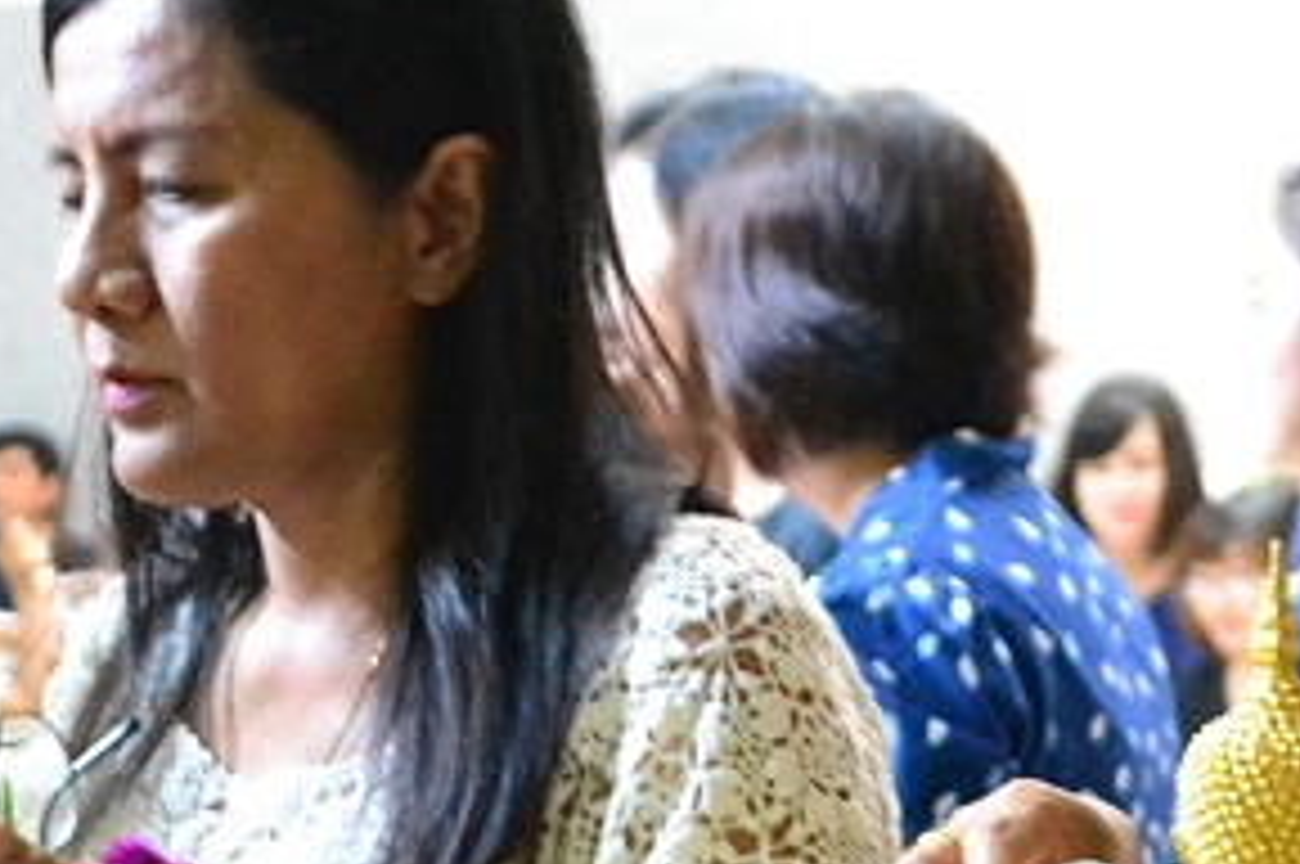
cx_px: 1457
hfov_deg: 11.1
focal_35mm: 183
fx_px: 6601
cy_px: 785
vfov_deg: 7.5
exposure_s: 1/60
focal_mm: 44
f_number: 5.3
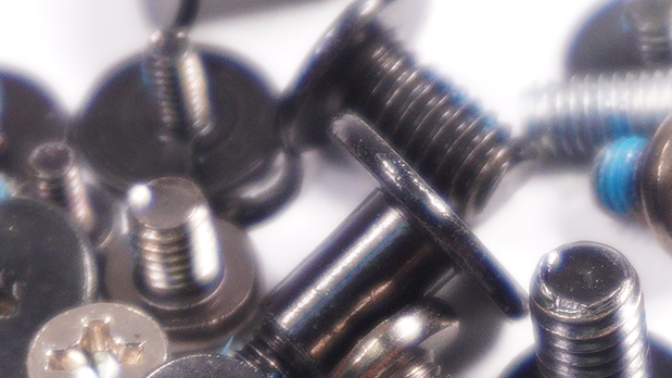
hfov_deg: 5.7
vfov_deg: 3.2
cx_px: 827
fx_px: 6655
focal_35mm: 374
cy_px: 390
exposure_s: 1/125
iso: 500
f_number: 5.6
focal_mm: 49
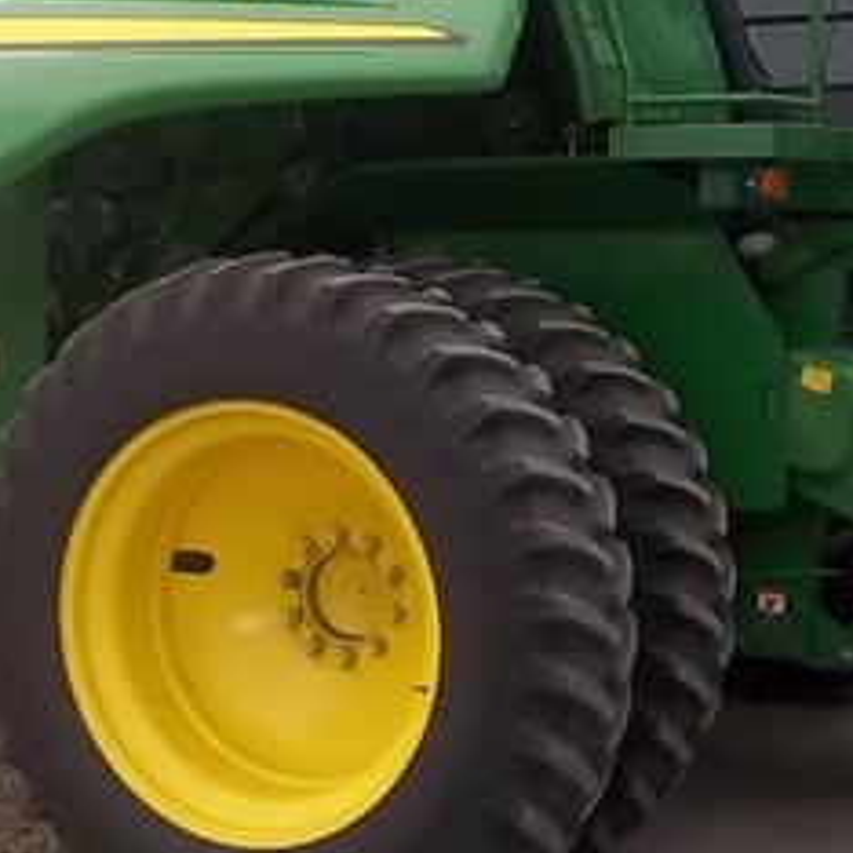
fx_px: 2063
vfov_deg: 23.1
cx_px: 335
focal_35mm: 74
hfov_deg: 23.3
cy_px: 200
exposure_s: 1/800
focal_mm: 6.5
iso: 80
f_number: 3.1
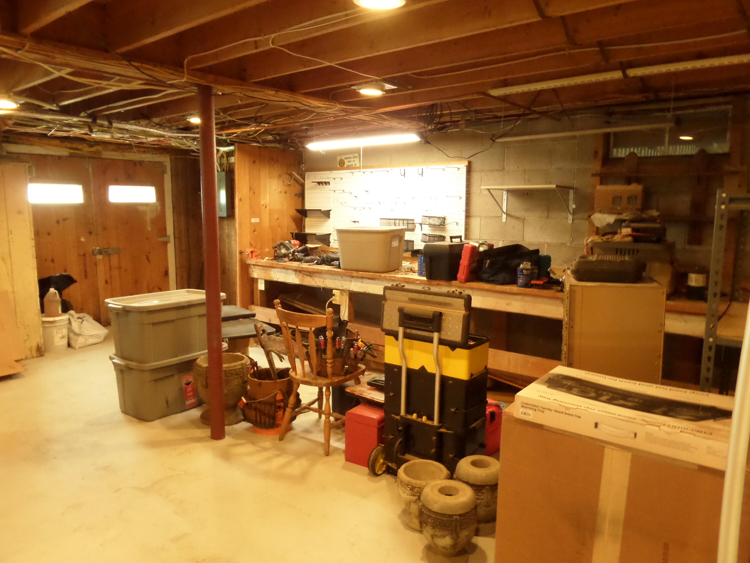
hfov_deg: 71.6
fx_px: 520
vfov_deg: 56.8
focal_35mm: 24
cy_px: 282
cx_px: 375
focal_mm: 4
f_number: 3.2
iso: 400
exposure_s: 1/20
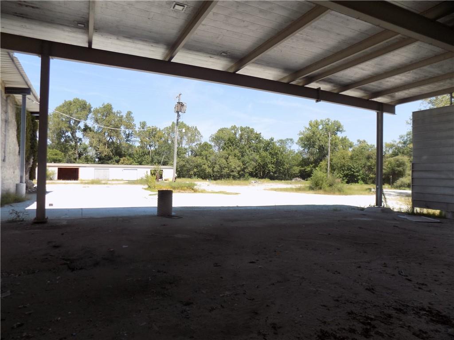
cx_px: 227
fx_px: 302
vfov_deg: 58.9
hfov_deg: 73.9
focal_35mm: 23
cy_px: 170
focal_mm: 4
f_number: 3.1
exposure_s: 1/500
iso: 80
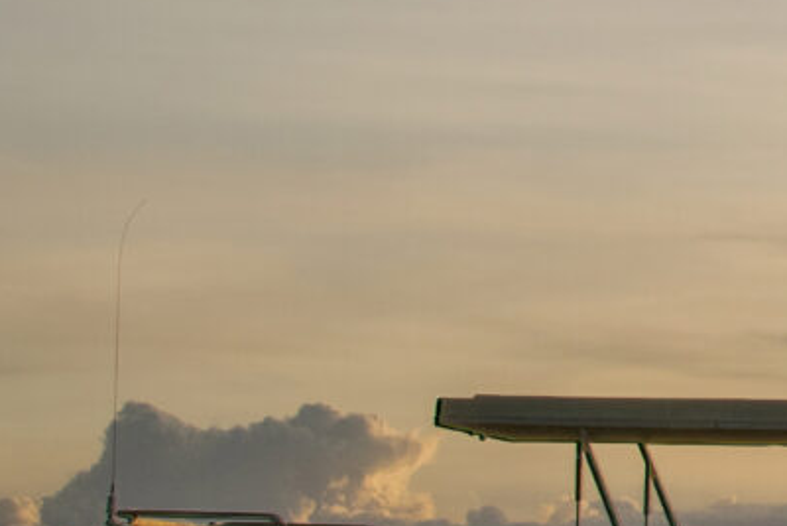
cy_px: -176
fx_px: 4898
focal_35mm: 224
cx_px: 2121
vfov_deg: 6.1
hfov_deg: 8.2
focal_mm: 35
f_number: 14
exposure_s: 1/500
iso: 400
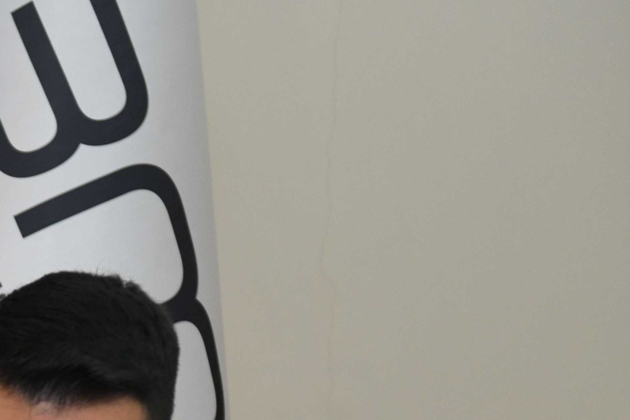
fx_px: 2799
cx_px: -384
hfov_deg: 12.1
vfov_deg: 8.4
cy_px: 585
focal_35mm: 160
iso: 800
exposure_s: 1/250
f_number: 2.8
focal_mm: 48
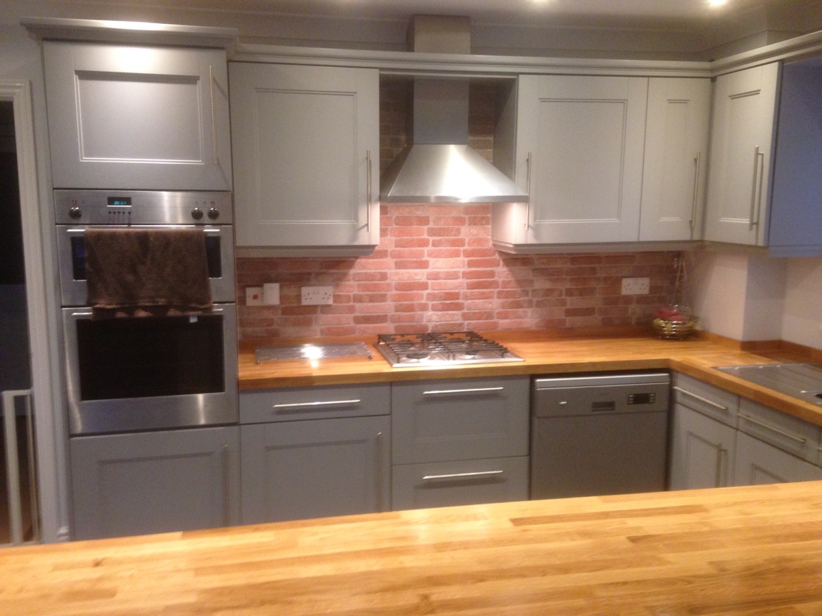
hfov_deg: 55.4
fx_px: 784
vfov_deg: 42.9
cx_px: 411
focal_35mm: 33
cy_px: 308
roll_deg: -1.5
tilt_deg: -7.6
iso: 200
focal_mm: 4.12
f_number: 2.4
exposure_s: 1/20
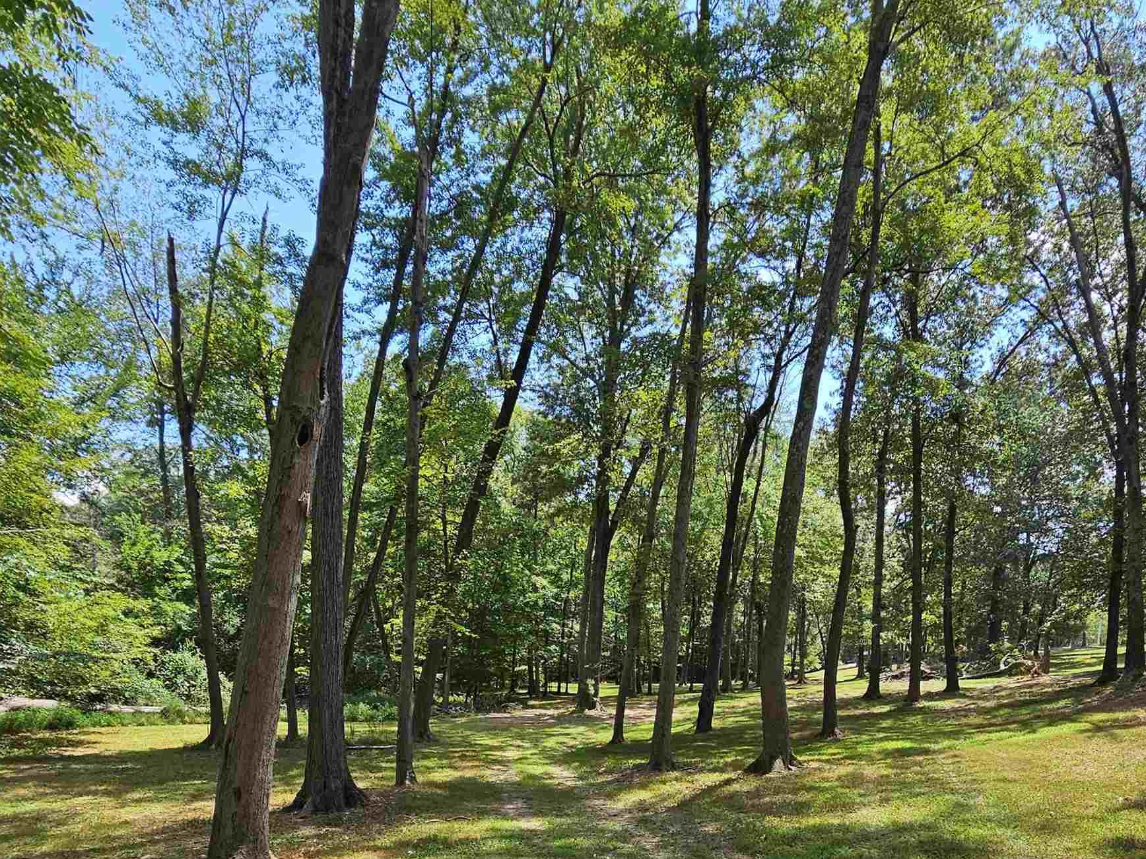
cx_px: 638
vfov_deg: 52.8
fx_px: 761
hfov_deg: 73.7
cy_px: 749
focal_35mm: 23
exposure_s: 1/947
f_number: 2.2
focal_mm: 2.2
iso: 50
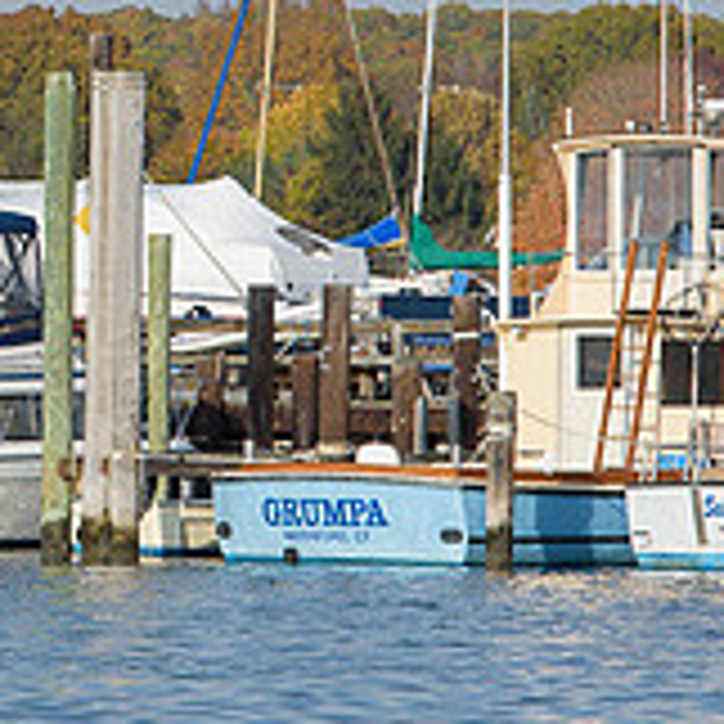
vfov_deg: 3.1
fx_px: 13464
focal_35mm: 569
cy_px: -2
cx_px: -261
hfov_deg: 3.1
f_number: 18
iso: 500
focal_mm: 180
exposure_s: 1/320
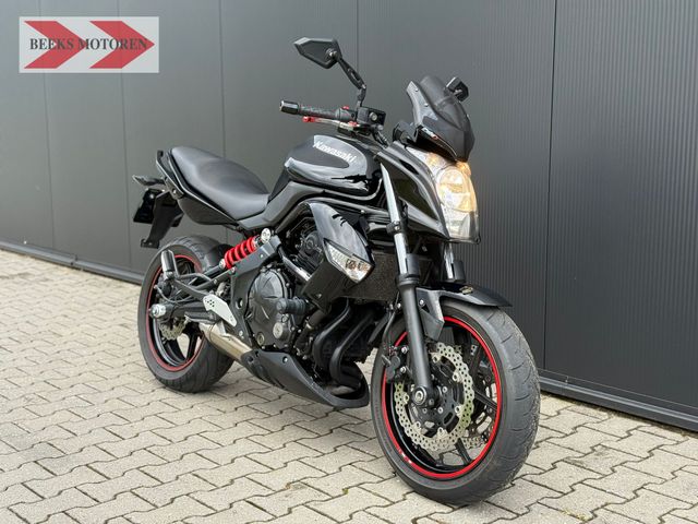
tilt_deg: -8.4
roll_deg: -0.1
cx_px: 349
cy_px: 262
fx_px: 968
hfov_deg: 39.7
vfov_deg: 30.3
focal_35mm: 48
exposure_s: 1/293
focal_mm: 6.76
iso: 100
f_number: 1.78
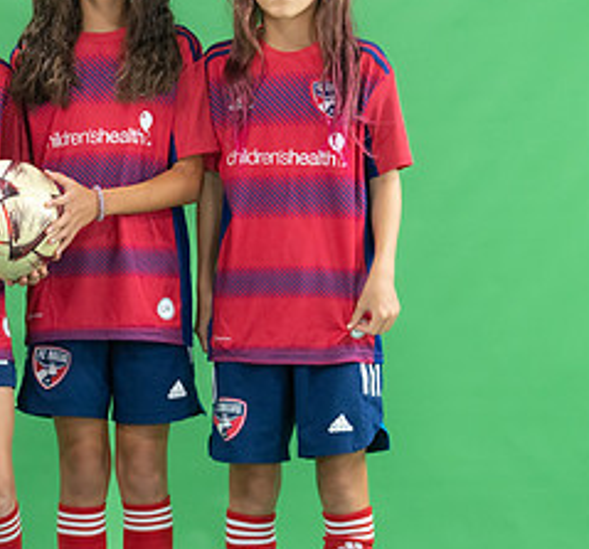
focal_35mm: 190
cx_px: 40
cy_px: 254
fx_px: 3537
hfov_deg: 9.5
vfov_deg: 8.9
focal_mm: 70
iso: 1000
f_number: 2.8
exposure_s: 1/250
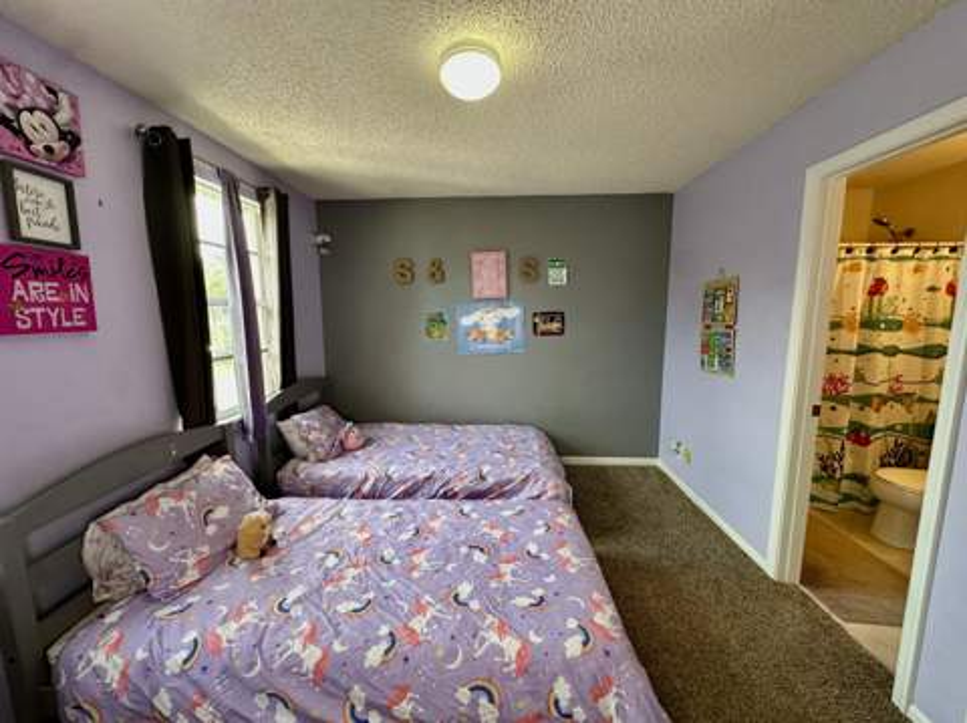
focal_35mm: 14
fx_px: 391
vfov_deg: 85.6
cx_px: 484
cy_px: 362
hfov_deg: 102.1
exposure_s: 1/120
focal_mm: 2.22
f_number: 2.2
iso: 200
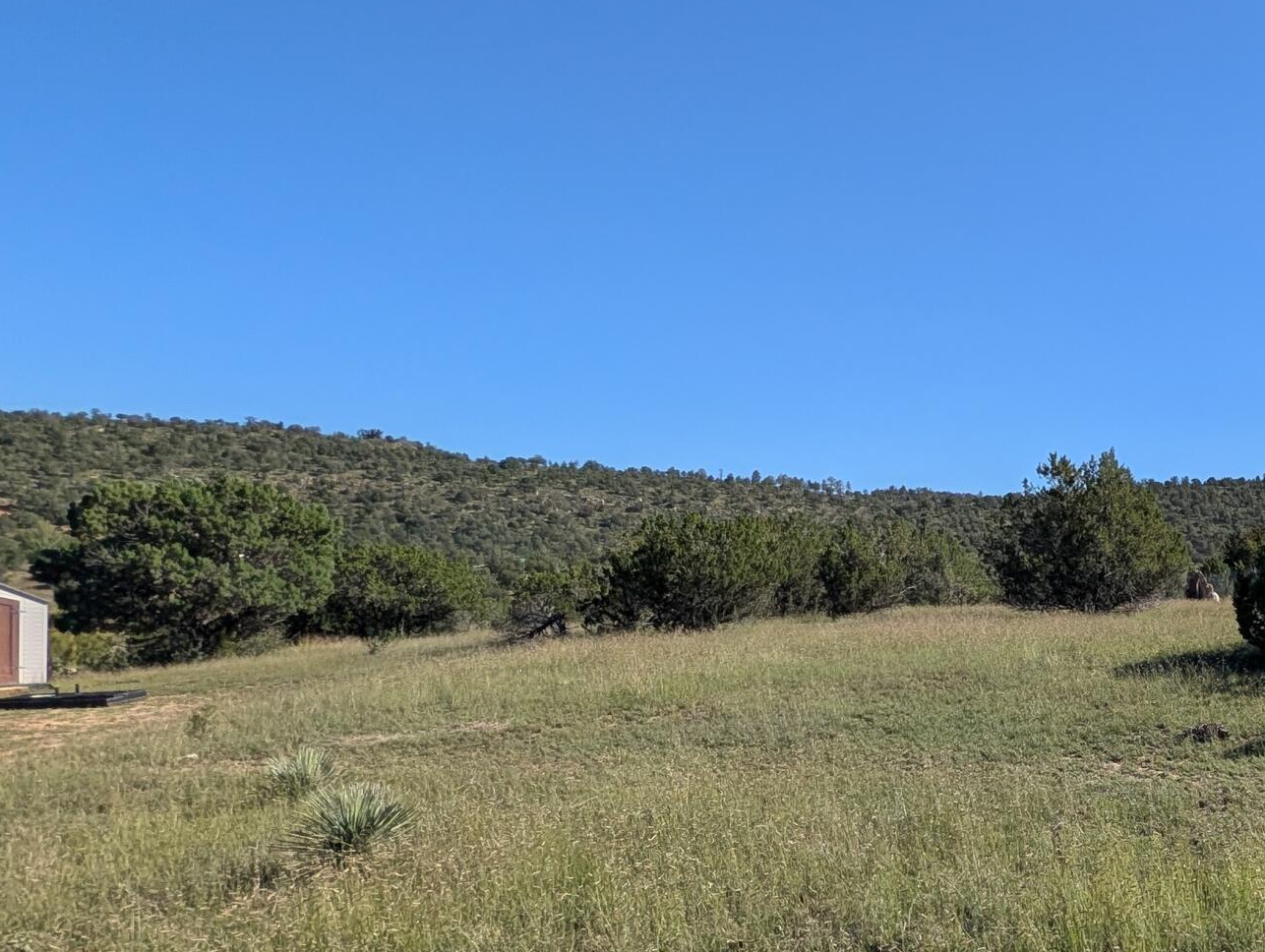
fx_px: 1025
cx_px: 1297
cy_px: 613
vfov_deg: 49.2
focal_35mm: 28
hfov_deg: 49.9
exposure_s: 1/3436
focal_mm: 2.02
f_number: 1.7
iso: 51
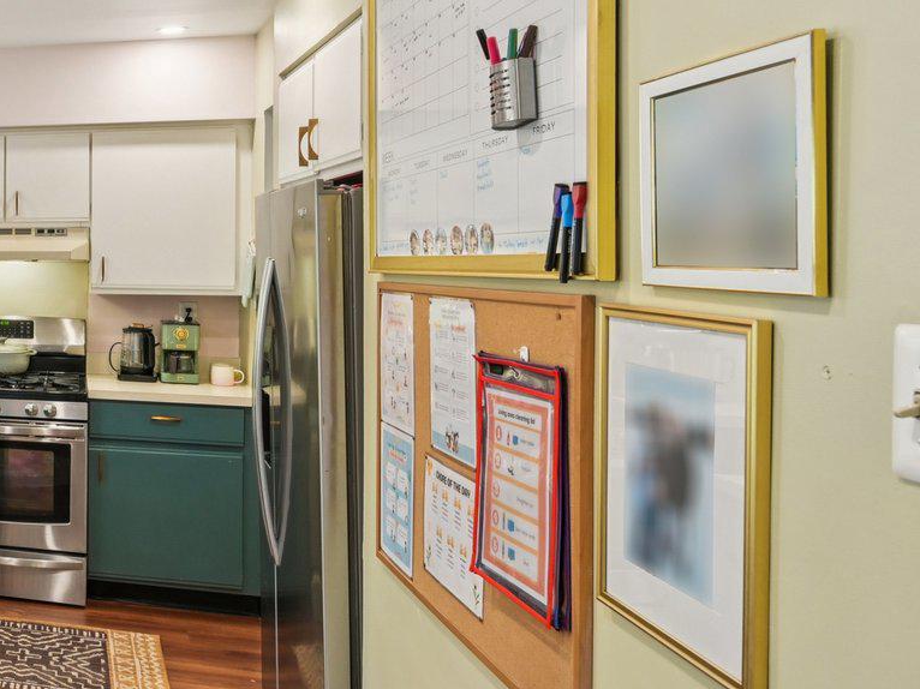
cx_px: -233
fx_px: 956
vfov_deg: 39.4
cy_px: 261
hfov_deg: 36.6
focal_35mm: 36
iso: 400
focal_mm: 14
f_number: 8
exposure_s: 1/15
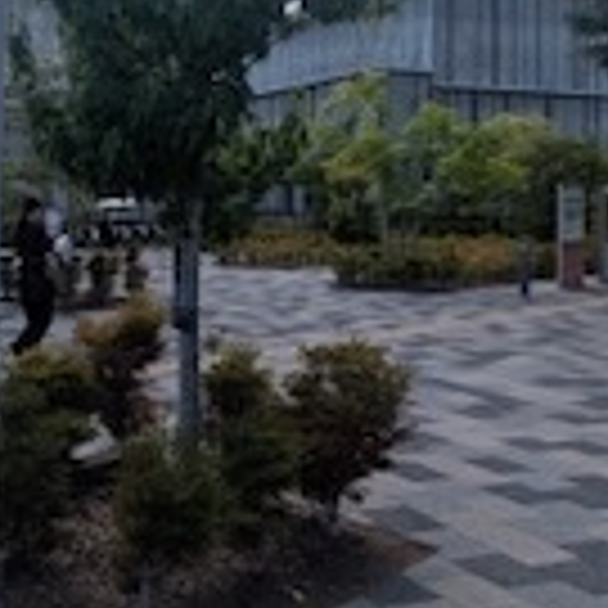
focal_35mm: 44
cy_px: 182
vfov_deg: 37.7
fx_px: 874
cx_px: 5
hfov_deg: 34.9
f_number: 2.2
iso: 48
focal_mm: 1.83
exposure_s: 1/3559
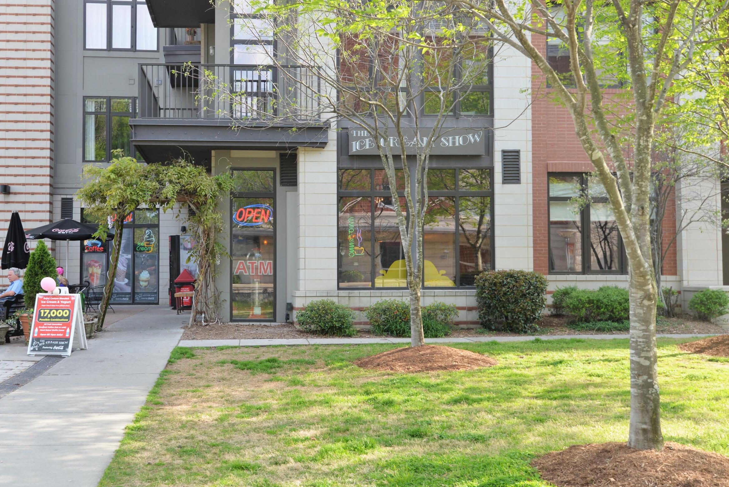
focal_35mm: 45
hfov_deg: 43.3
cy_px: 231
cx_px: 276
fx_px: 911
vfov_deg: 29.9
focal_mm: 35
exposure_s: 1/160
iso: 200
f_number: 6.3
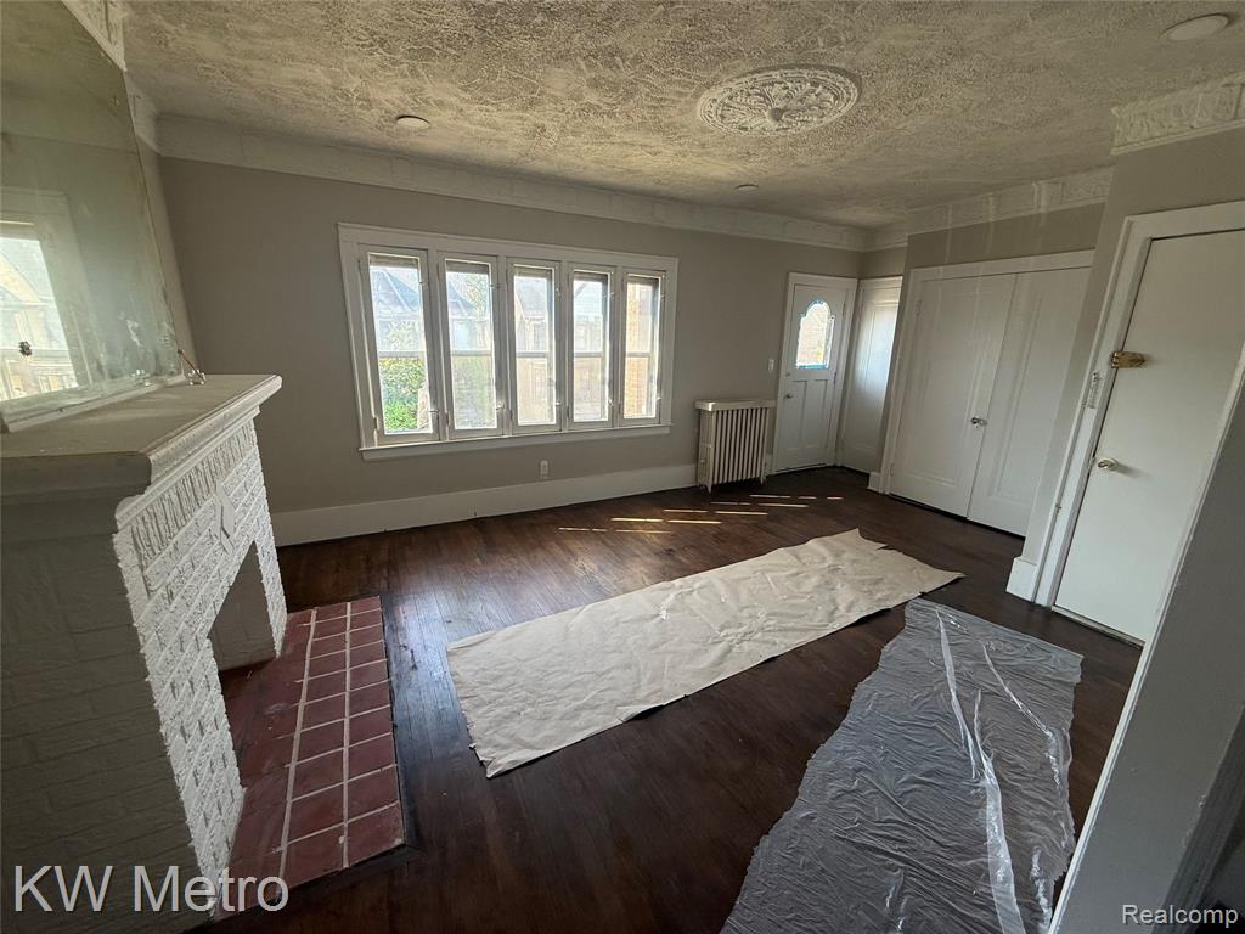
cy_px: 467
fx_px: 504
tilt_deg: -13.5
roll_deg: -1.4
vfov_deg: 85.7
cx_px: 622
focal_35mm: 14
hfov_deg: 102.1
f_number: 2.2
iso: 100
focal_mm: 2.22
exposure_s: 1/99
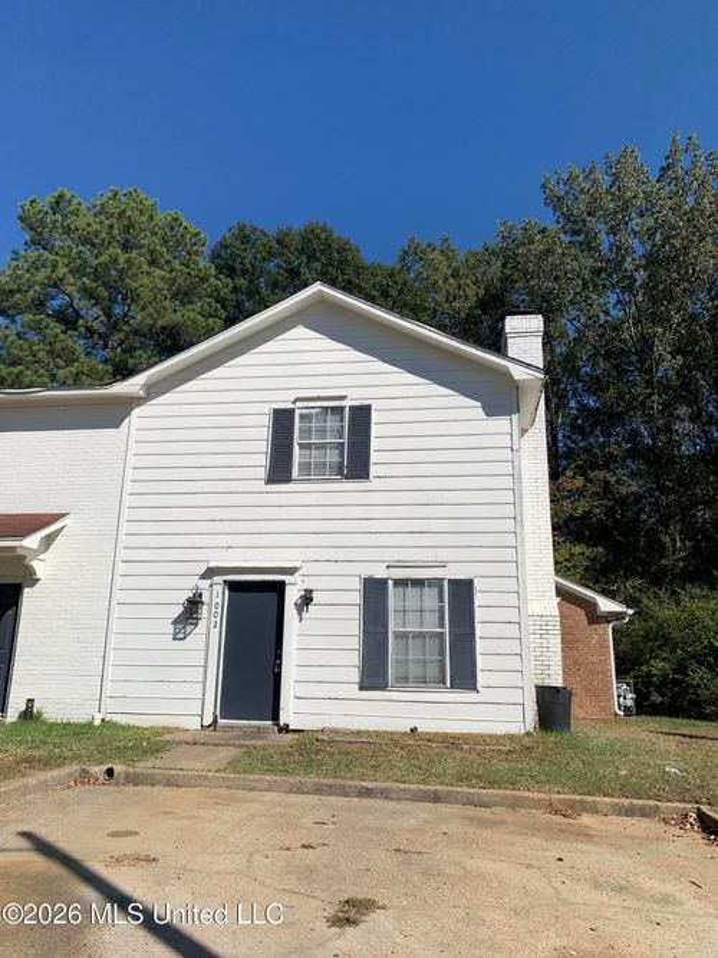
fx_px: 719
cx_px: 359
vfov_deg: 67.3
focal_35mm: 26
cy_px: 479
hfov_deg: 53.0
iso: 25
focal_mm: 4.25
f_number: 1.8
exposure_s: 1/4673
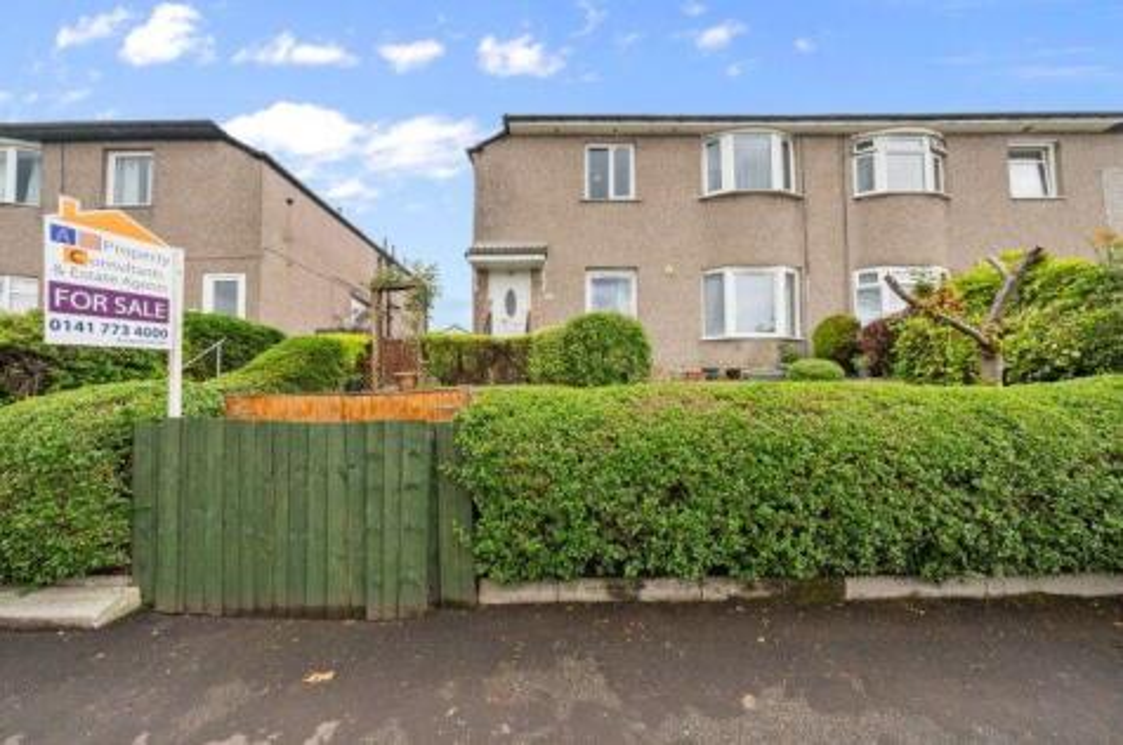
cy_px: 372
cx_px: 562
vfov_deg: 89.8
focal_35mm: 12
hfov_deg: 112.7
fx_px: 374
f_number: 9
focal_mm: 12
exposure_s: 1/125
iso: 800
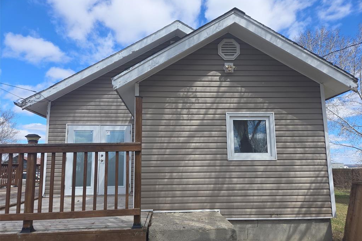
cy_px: 133
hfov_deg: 73.8
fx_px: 241
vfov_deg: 53.0
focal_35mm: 24
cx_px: 181
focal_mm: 5.4
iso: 25
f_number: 1.8
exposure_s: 1/1297
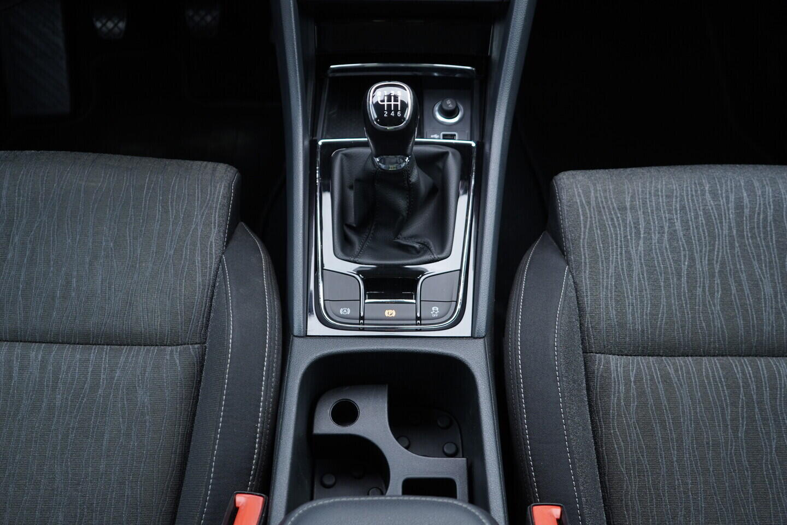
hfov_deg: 53.1
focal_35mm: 36
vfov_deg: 36.9
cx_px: 394
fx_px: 787
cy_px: 262
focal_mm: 24
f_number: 2.8
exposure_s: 1/40
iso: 320
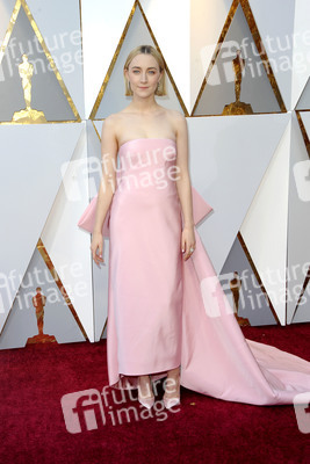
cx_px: 155
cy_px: 232
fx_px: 710
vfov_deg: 36.2
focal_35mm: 55
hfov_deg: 24.6
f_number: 7.1
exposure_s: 1/250
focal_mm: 55
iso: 1000
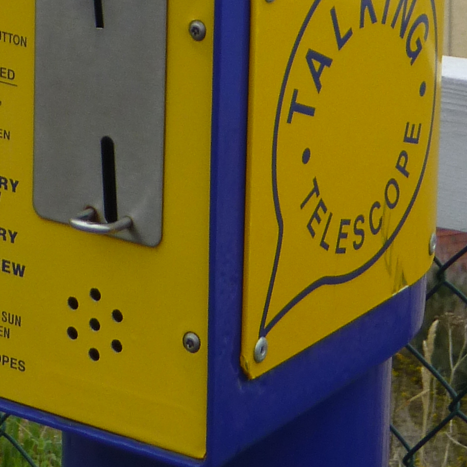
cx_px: 199
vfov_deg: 8.4
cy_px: -413
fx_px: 3053
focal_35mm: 200
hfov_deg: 8.7
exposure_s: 1/320
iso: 100
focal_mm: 8.6
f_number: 4
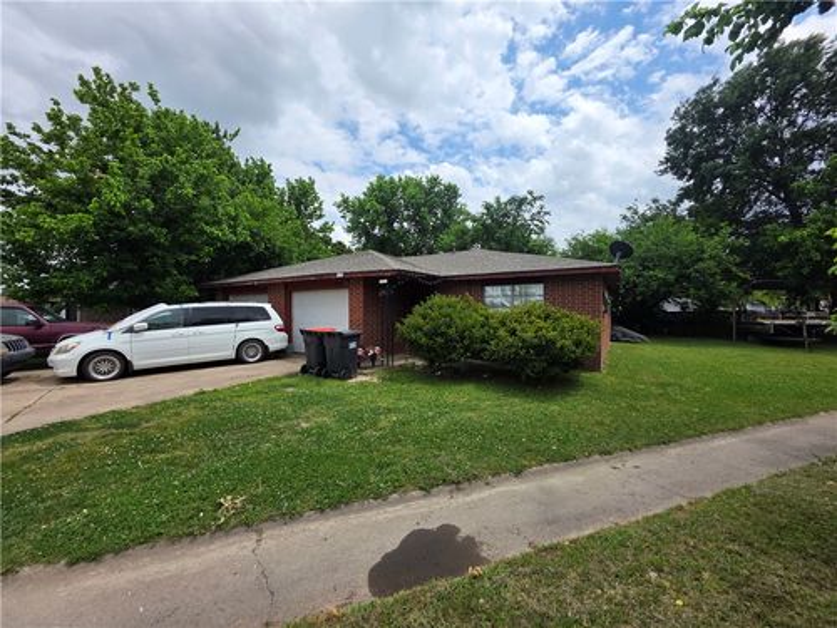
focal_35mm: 13
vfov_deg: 89.9
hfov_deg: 106.2
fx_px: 314
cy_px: 314
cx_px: 418
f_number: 1.9
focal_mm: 2.2
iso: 40
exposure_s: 1/2607
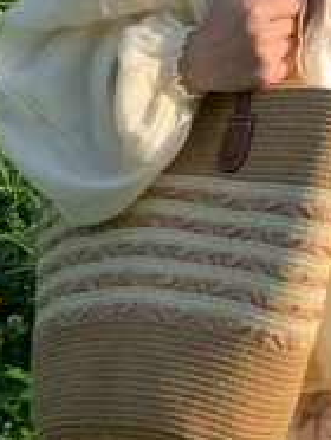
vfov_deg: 9.5
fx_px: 2557
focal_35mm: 201
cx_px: 317
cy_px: -227
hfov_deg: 7.4
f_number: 1.8
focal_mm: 4.25
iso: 25
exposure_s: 1/1427
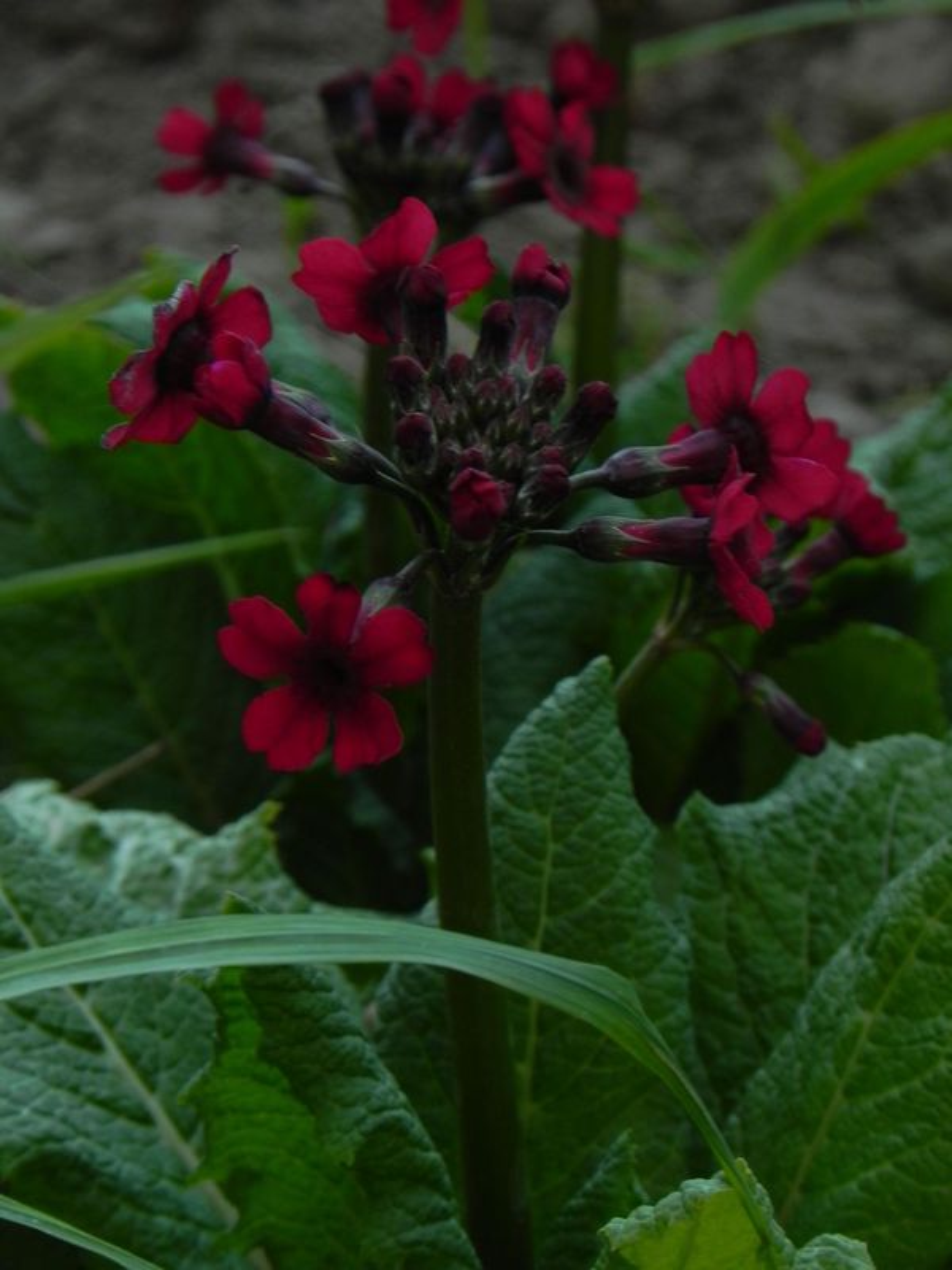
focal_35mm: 247
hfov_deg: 6.0
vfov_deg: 8.0
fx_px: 9057
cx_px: 476
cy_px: 635
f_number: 5
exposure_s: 1/15
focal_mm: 44
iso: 160
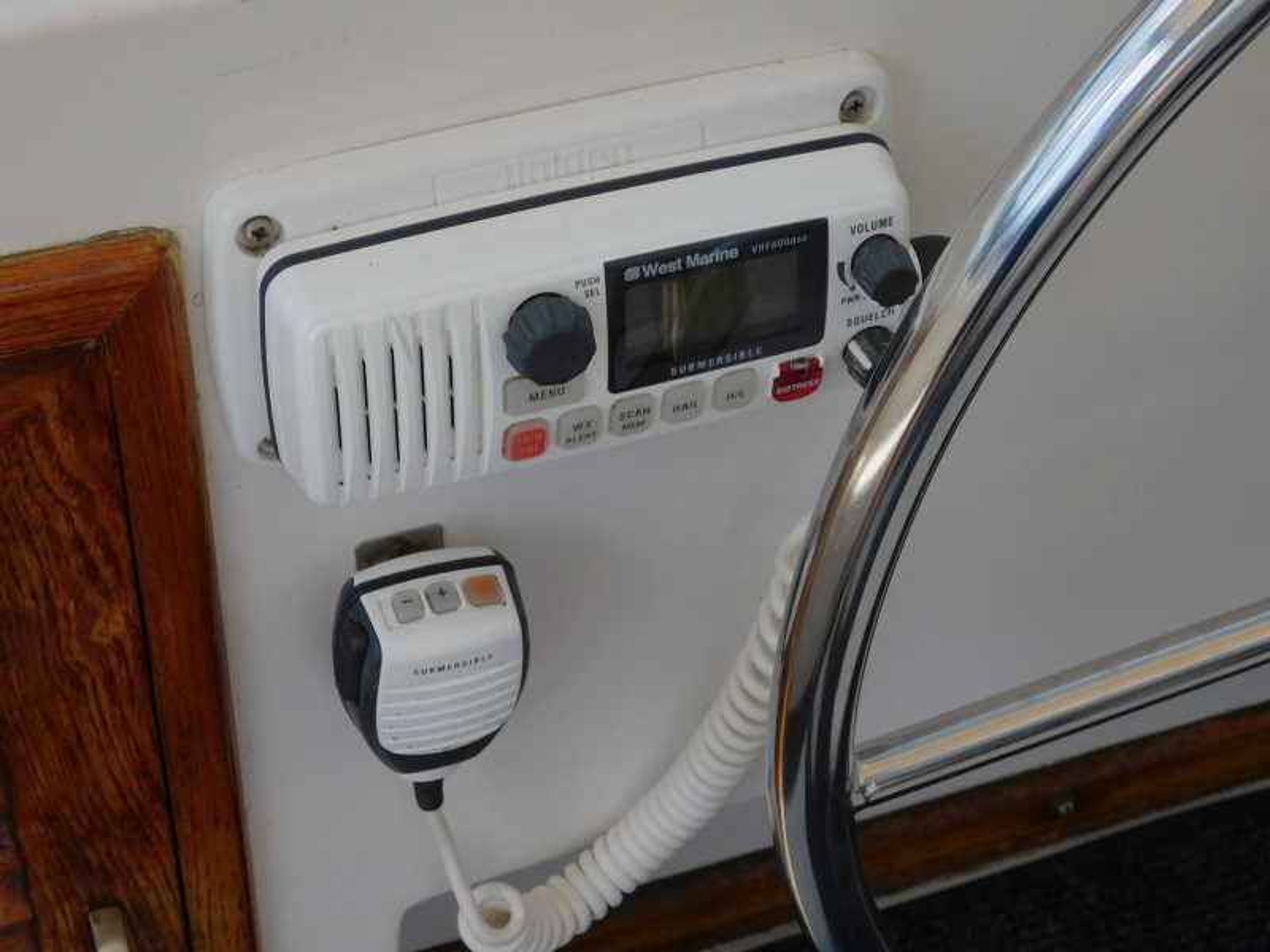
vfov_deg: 20.7
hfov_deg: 27.4
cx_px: 635
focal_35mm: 71
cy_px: 476
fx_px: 2605
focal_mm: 12.6
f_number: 4.3
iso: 125
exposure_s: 1/500
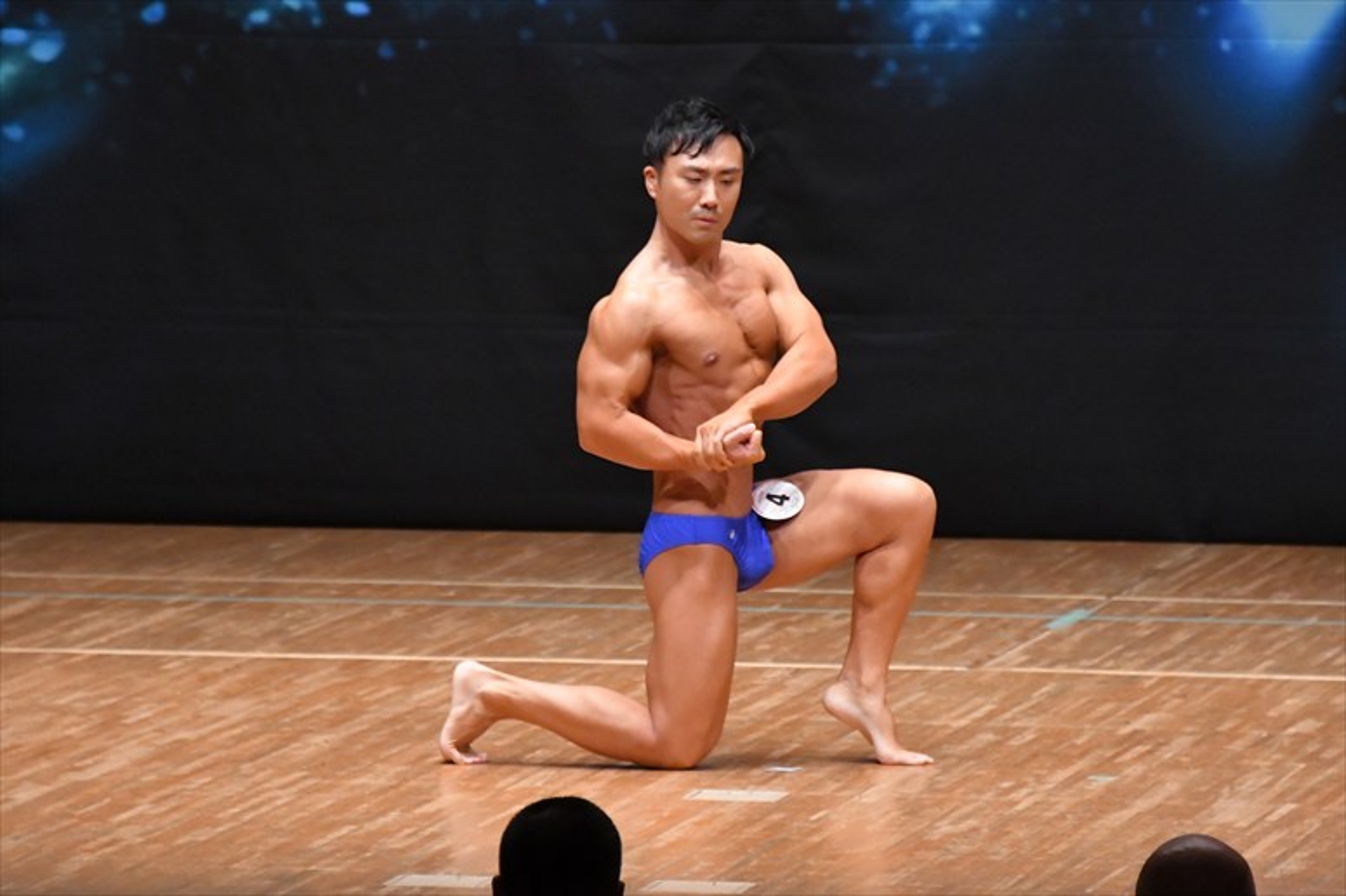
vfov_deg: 4.0
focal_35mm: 345
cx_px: 673
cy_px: 448
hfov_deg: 6.0
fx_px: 12893
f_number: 5.6
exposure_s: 1/400
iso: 6400
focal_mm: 230
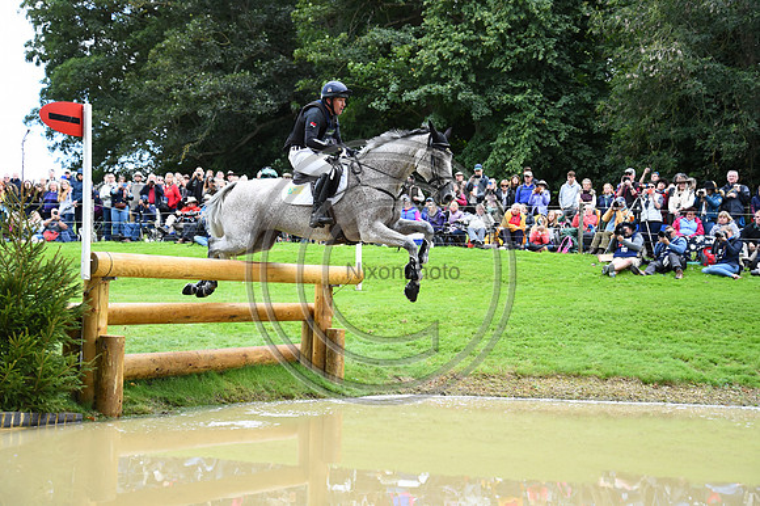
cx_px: 380
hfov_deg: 41.1
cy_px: 253
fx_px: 1013
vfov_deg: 28.0
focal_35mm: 48
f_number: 4.2
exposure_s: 1/1600
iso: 2000
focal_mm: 48
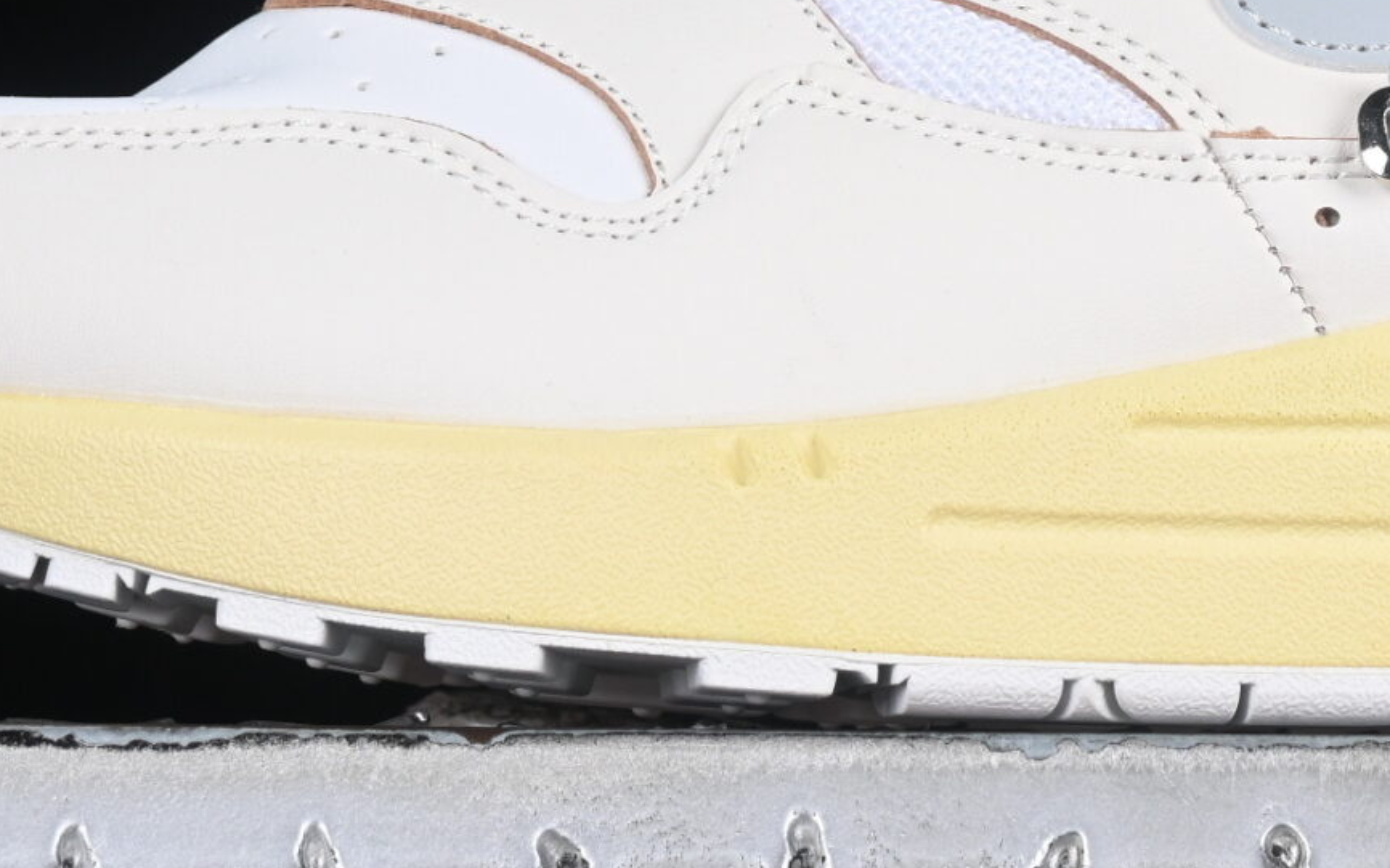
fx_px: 8560
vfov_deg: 5.8
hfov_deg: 9.3
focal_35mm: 226
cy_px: -92
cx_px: 1146
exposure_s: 1/80
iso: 160
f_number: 8
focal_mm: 50
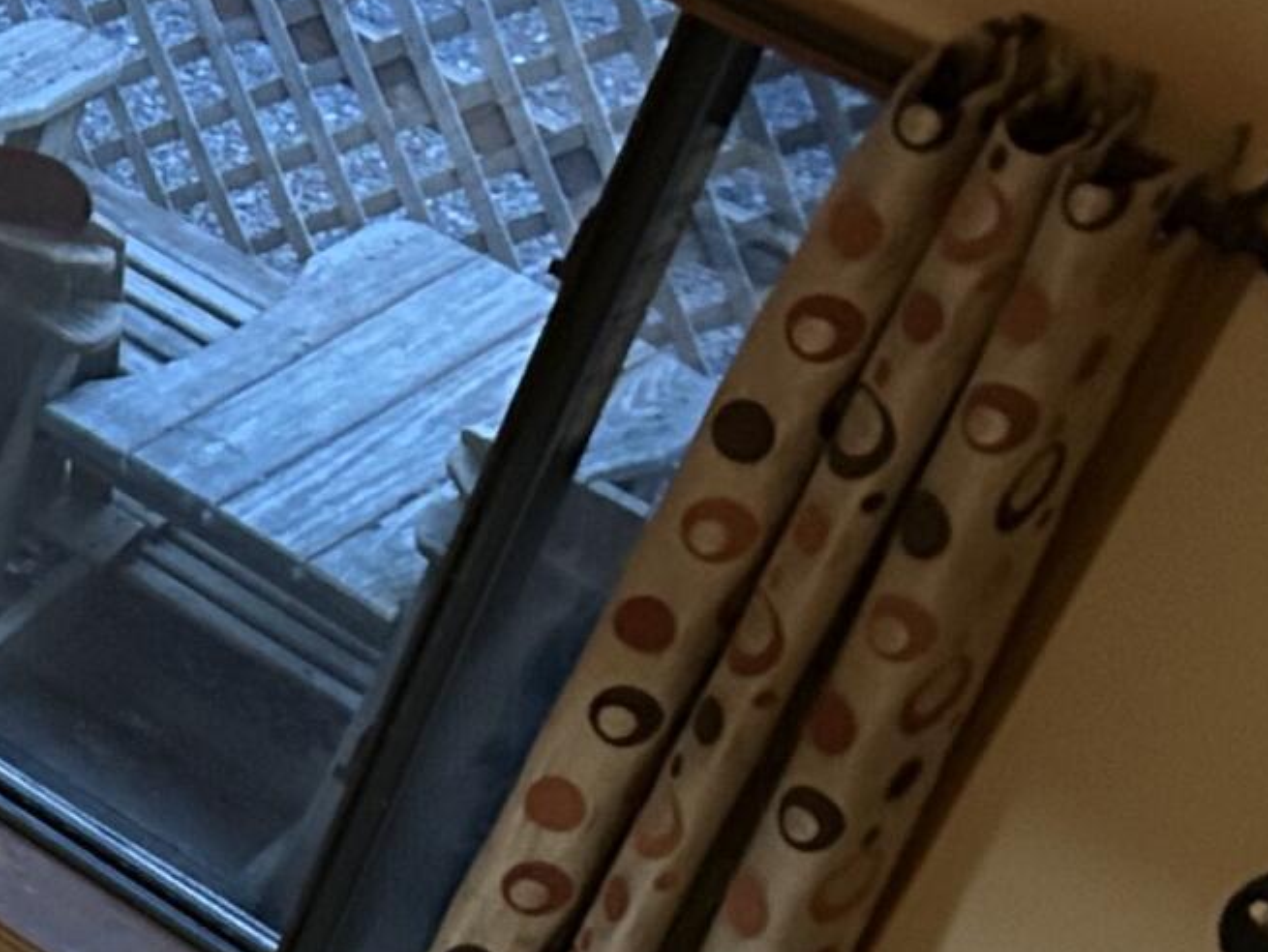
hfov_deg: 13.5
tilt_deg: -44.6
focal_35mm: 119
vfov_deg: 12.2
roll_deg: -2.1
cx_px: -1471
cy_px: 1169
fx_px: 4361
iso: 800
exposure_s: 1/30
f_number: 1.5
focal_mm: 5.7
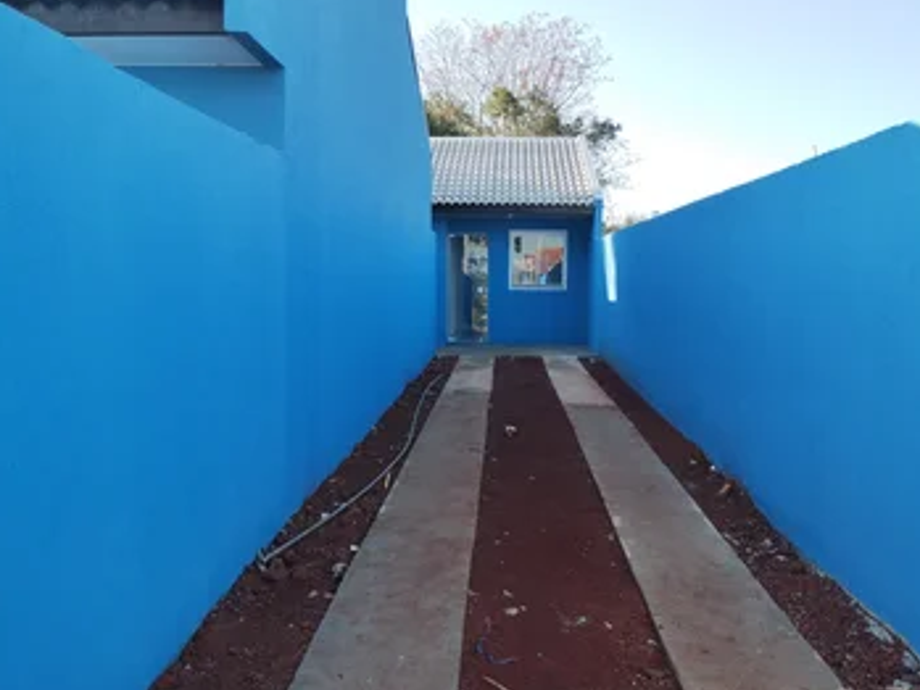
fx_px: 824
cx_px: 496
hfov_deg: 58.3
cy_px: 361
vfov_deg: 45.5
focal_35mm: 31
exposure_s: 1/183
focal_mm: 4.27
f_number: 1.8
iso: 100
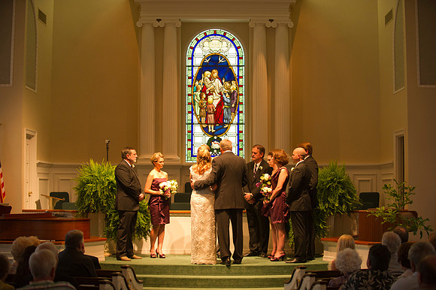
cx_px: 218
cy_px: 145
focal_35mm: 70
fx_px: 847
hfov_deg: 28.9
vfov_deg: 19.4
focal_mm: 70
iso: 1600
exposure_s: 1/50
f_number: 2.8
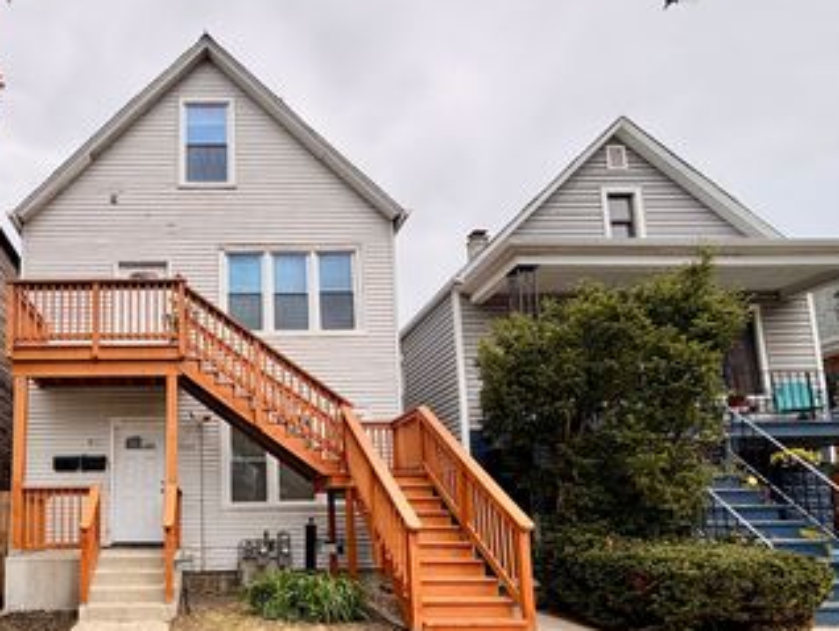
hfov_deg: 71.1
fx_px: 534
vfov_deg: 58.4
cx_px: 208
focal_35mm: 22
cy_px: 463
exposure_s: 1/770
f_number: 2.2
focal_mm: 2.22
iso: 40
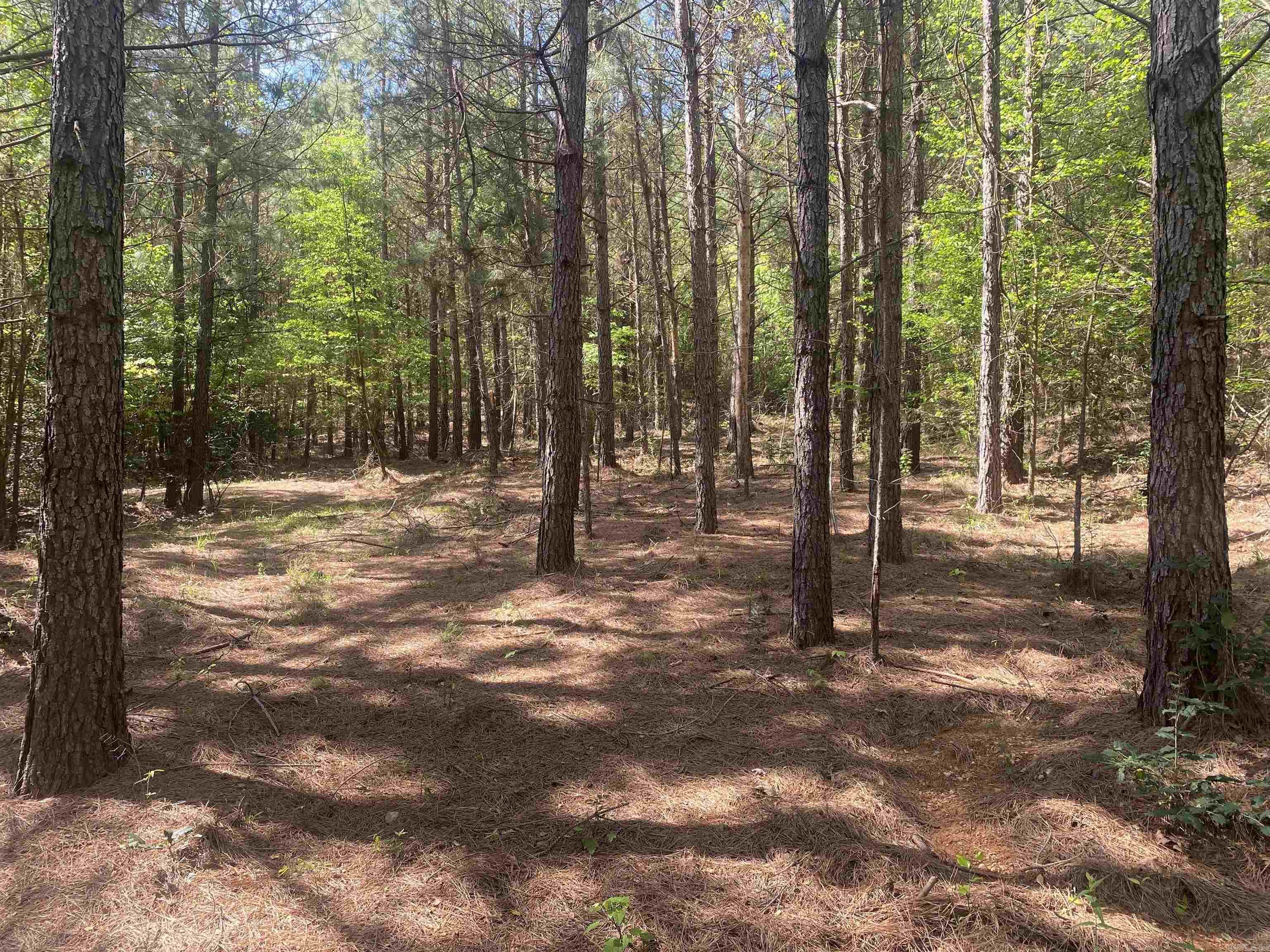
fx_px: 954
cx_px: 635
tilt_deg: -1.3
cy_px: 476
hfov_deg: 67.3
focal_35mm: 26
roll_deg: -0.5
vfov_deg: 53.1
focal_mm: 4.25
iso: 32
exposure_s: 1/219
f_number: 1.8
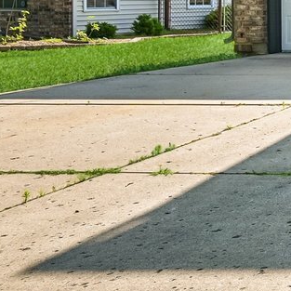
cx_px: 858
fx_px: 846
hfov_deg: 11.6
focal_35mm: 89
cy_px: -36
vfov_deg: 18.7
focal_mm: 16
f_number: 8
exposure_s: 1/160
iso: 100
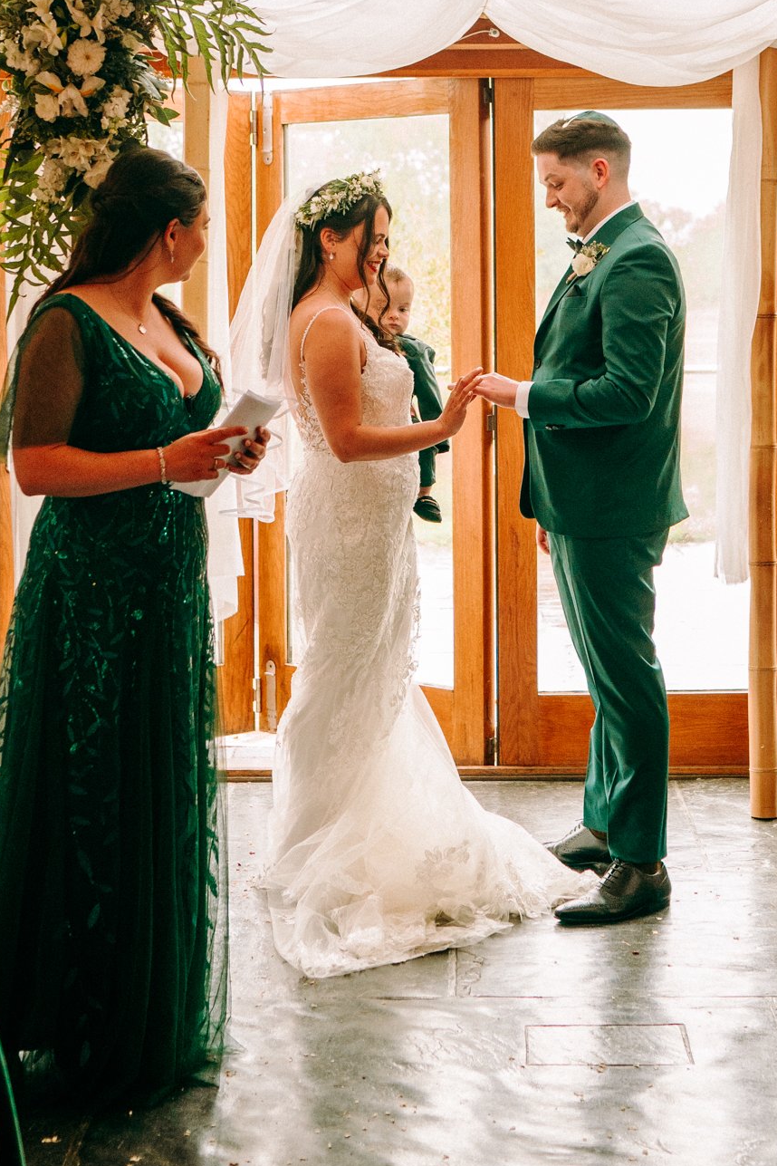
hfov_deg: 20.0
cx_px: 438
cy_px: 259
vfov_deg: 29.1
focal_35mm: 68
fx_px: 2201
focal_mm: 35
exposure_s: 1/250
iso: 1250
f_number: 2.8
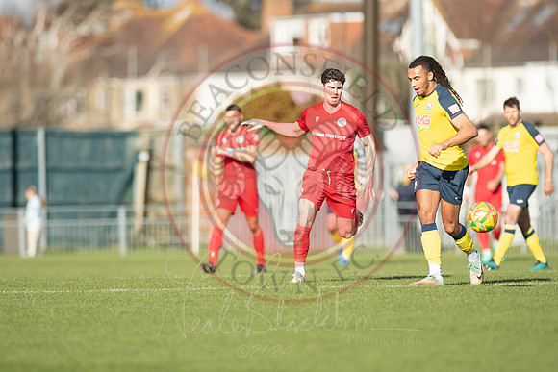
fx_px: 6976
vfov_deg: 3.1
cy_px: 186
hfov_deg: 4.6
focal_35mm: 450
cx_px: 279
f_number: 2.8
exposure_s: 1/4000
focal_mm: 300
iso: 250
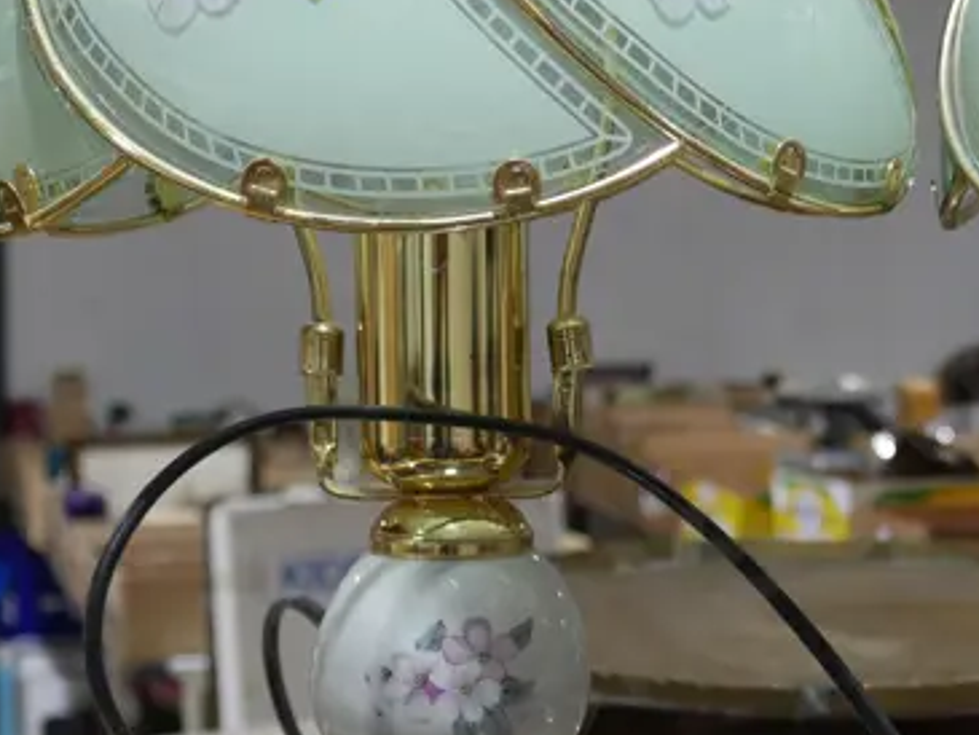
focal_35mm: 101
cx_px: 960
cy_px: 374
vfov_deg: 14.7
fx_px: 2857
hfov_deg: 19.0
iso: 250
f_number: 4
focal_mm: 18
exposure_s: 1/60
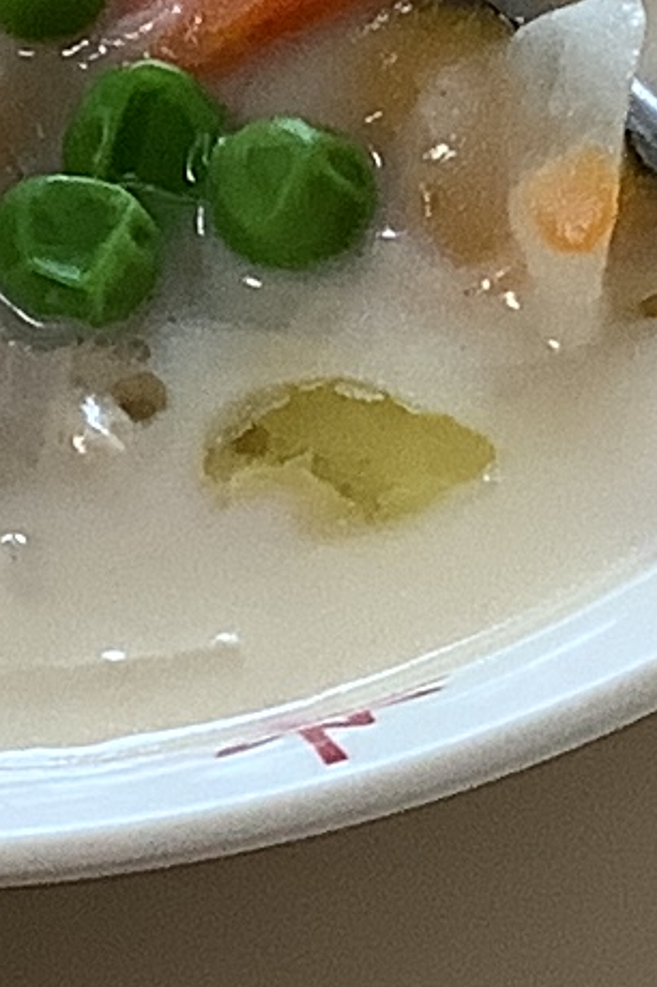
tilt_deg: -57.8
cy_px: 963
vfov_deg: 8.9
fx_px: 6278
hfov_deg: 6.0
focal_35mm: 229
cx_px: 627
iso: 64
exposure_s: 1/60
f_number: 2.4
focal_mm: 3.3
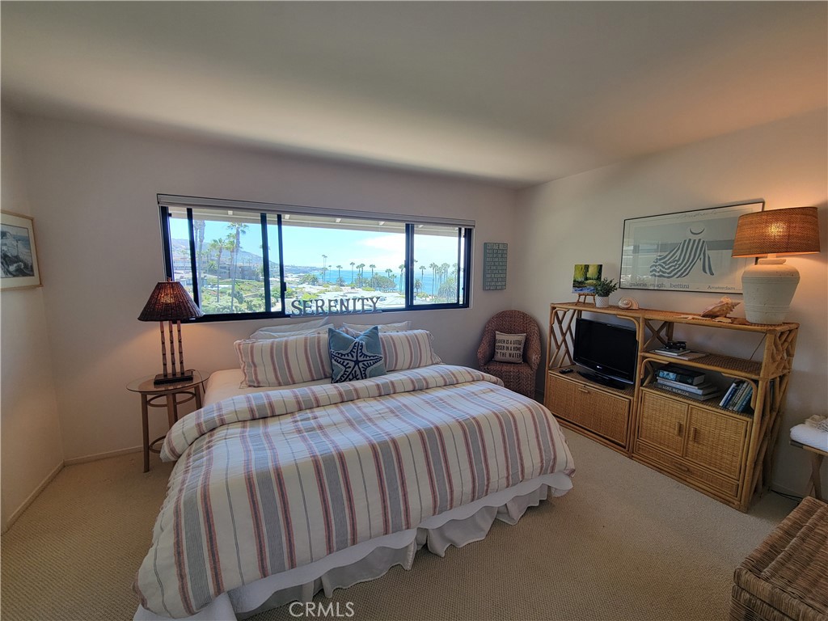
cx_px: 414
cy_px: 310
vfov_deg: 89.9
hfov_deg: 106.2
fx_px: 311
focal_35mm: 13
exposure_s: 1/120
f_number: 2.2
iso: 80
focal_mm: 2.2
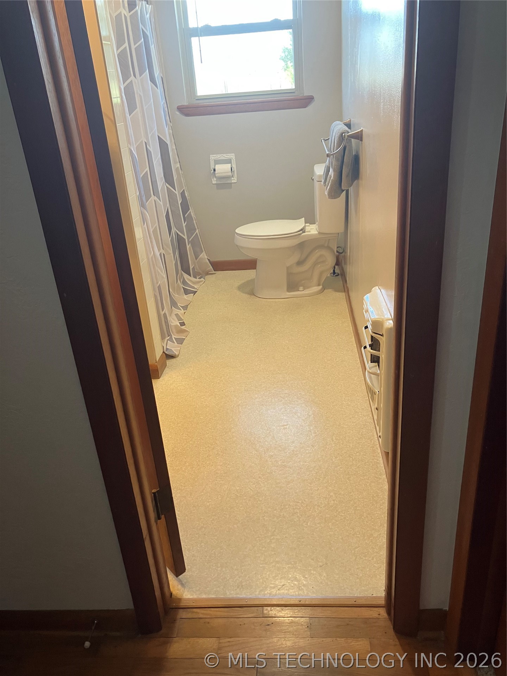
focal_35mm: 28
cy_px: 338
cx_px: 254
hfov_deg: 49.7
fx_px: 547
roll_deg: +5.4
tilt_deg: -24.4
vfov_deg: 63.4
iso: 125
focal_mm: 3.99
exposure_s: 1/60
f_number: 1.8
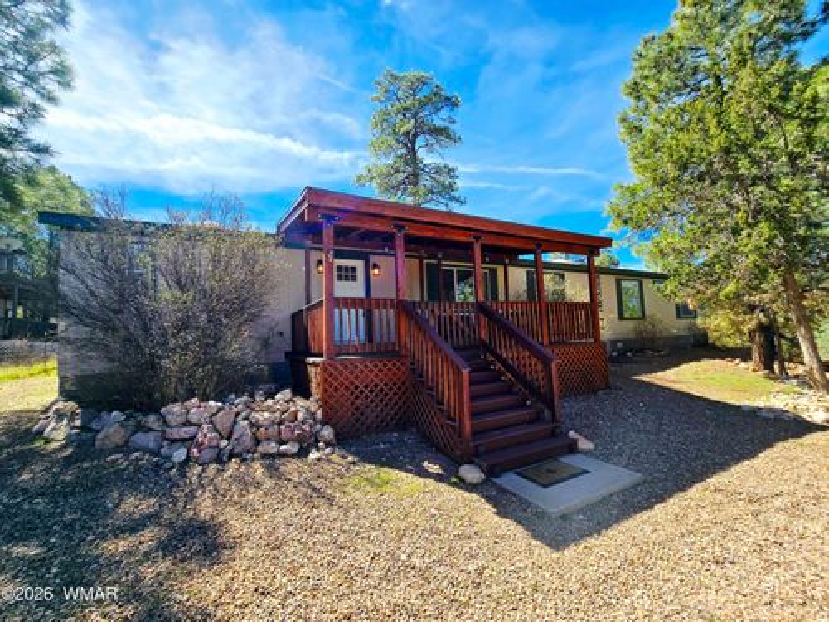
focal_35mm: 13
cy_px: 311
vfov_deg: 89.9
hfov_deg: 106.2
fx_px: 311
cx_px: 414
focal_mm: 2.2
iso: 50
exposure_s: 1/1429
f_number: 2.2
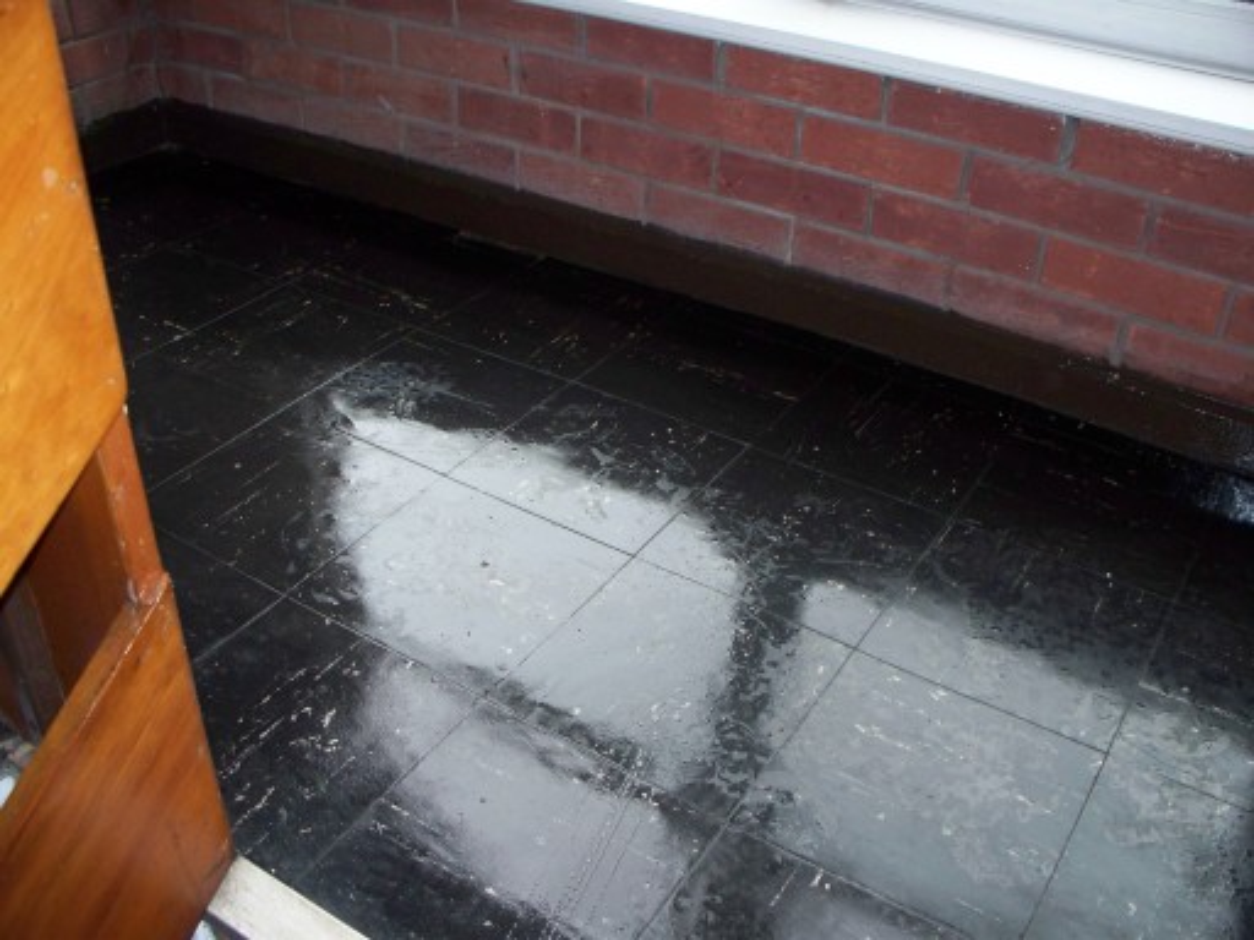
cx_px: 627
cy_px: 470
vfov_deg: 39.7
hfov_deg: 51.4
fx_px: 1304
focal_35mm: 36
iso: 200
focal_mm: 7.54
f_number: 2.8
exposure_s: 1/60
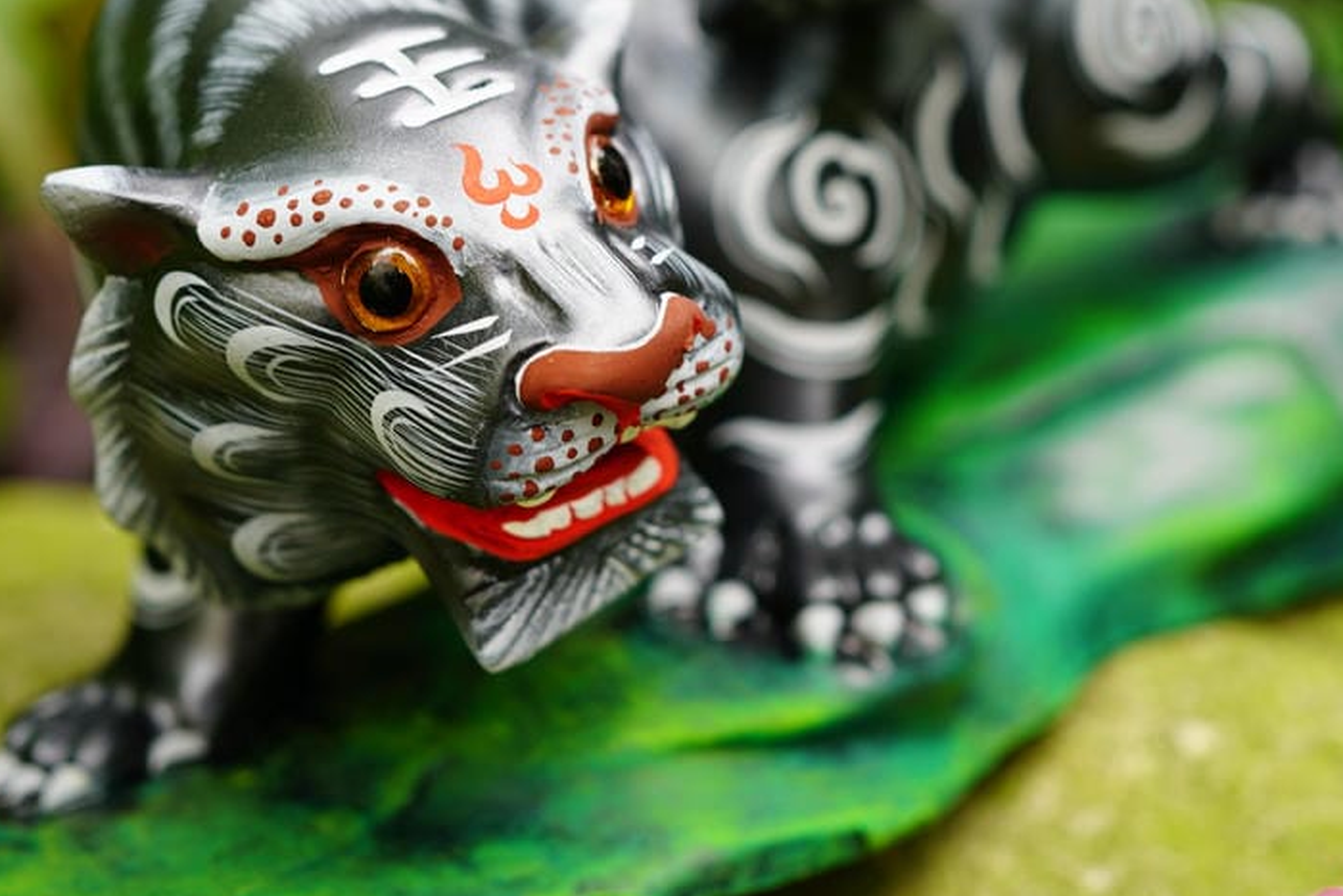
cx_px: 821
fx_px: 2239
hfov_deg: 33.3
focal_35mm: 60
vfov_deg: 22.5
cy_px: 242
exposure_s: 1/60
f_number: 4.5
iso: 100
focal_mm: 35
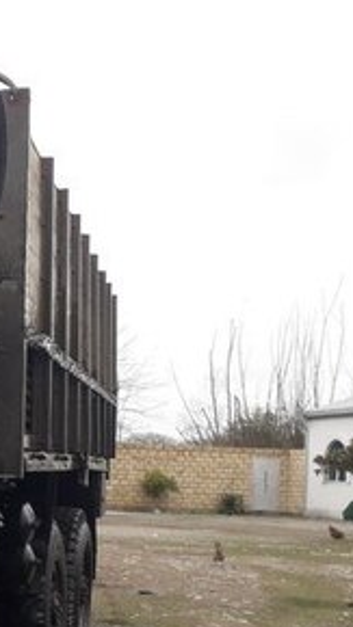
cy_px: 483
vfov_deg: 30.8
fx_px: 1116
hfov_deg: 15.2
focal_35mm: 67
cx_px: -305
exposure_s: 1/463
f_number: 1.9
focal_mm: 3.6
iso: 40
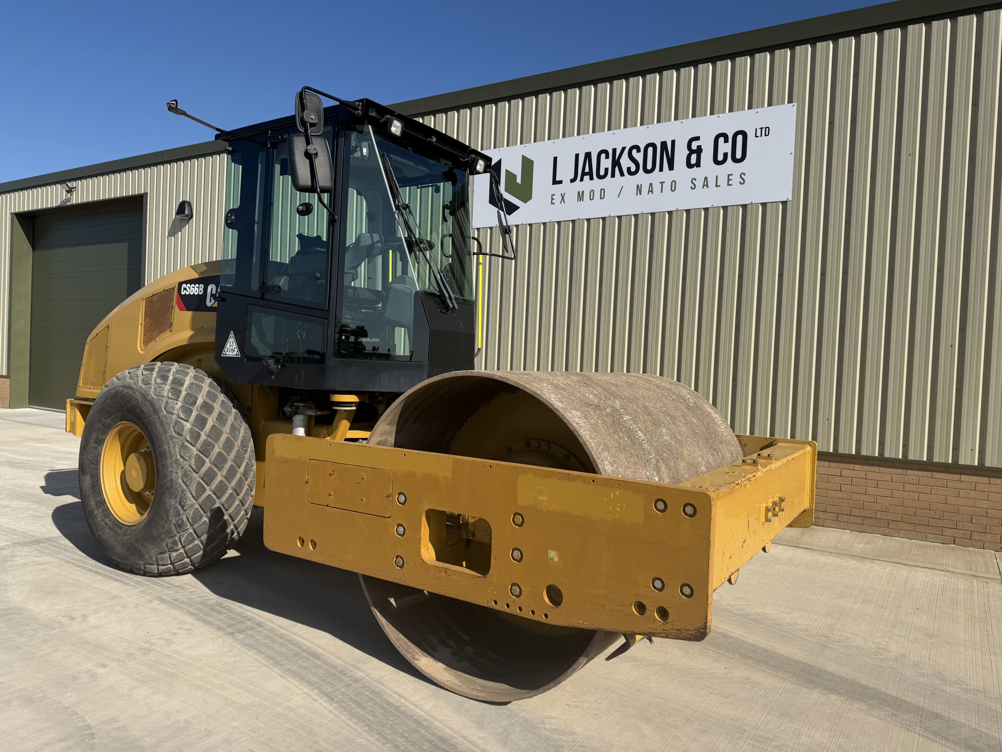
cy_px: 376
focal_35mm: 24
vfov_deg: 56.8
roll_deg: -1.7
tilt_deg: -1.5
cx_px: 501
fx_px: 695
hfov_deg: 71.6
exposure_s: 1/5714
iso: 80
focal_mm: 6.76
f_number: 1.78
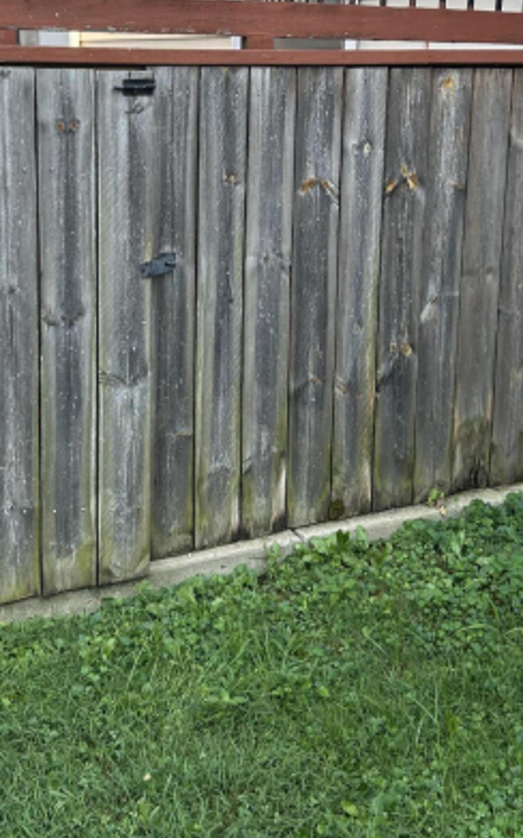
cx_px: 180
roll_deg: -0.3
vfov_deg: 41.8
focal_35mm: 47
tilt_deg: -9.7
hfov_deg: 27.2
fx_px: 1073
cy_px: 250
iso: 50
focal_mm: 5.7
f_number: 1.5
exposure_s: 1/533
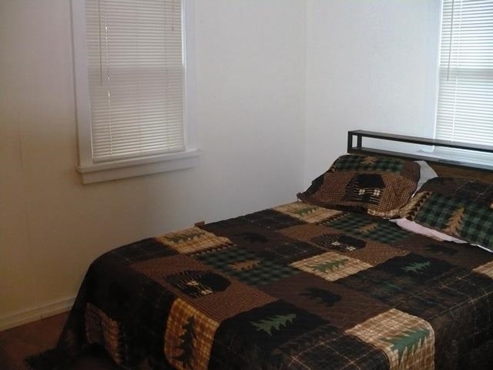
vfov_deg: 38.7
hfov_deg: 50.1
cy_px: 185
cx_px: 246
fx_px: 527
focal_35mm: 37
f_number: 2.8
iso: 320
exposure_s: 1/30
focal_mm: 6.1
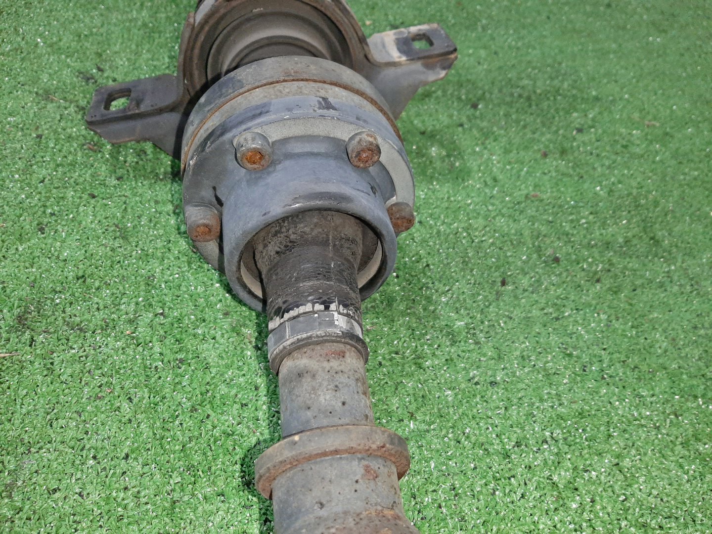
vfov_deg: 53.1
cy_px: 267
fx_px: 535
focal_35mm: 26
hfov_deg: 67.3
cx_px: 356
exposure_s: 1/50
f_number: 1.7
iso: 243
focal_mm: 3.93
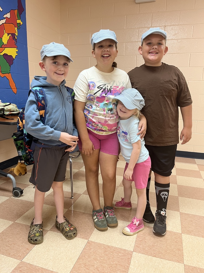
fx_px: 204
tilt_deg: -11.5
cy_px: 136
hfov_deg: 53.1
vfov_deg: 67.3
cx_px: 102
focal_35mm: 26
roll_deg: -1.1
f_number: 1.6
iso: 80
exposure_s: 1/60
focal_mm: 5.1
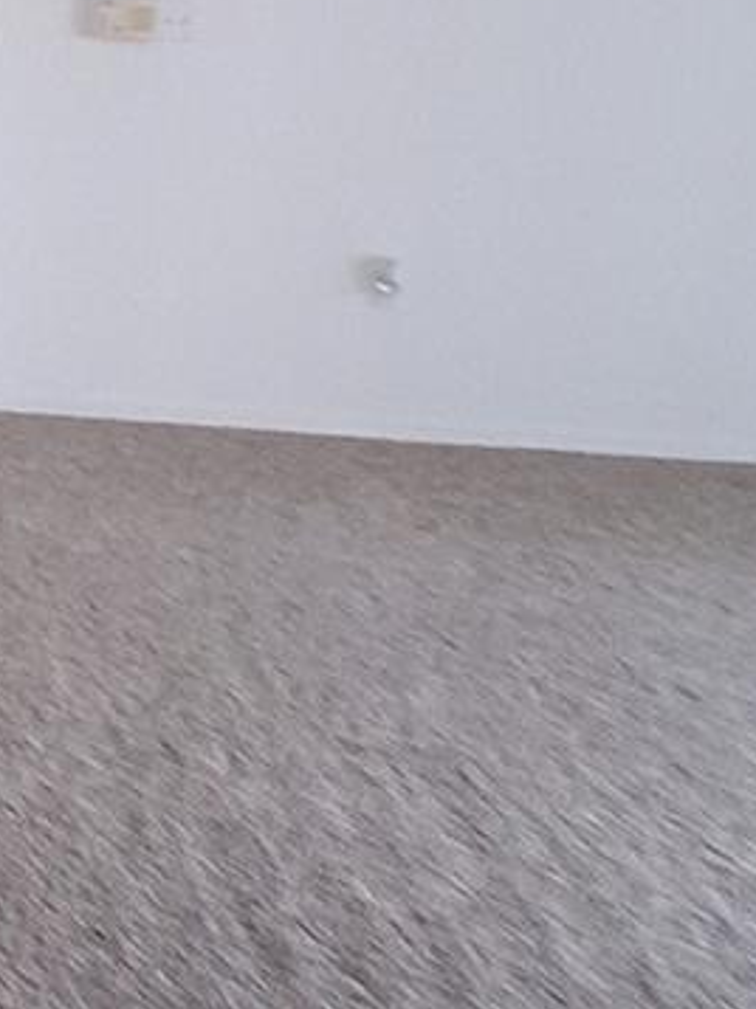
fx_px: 1662
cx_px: -330
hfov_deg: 21.9
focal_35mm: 57
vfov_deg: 32.6
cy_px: 158
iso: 125
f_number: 2.2
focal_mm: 1.4
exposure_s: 1/40
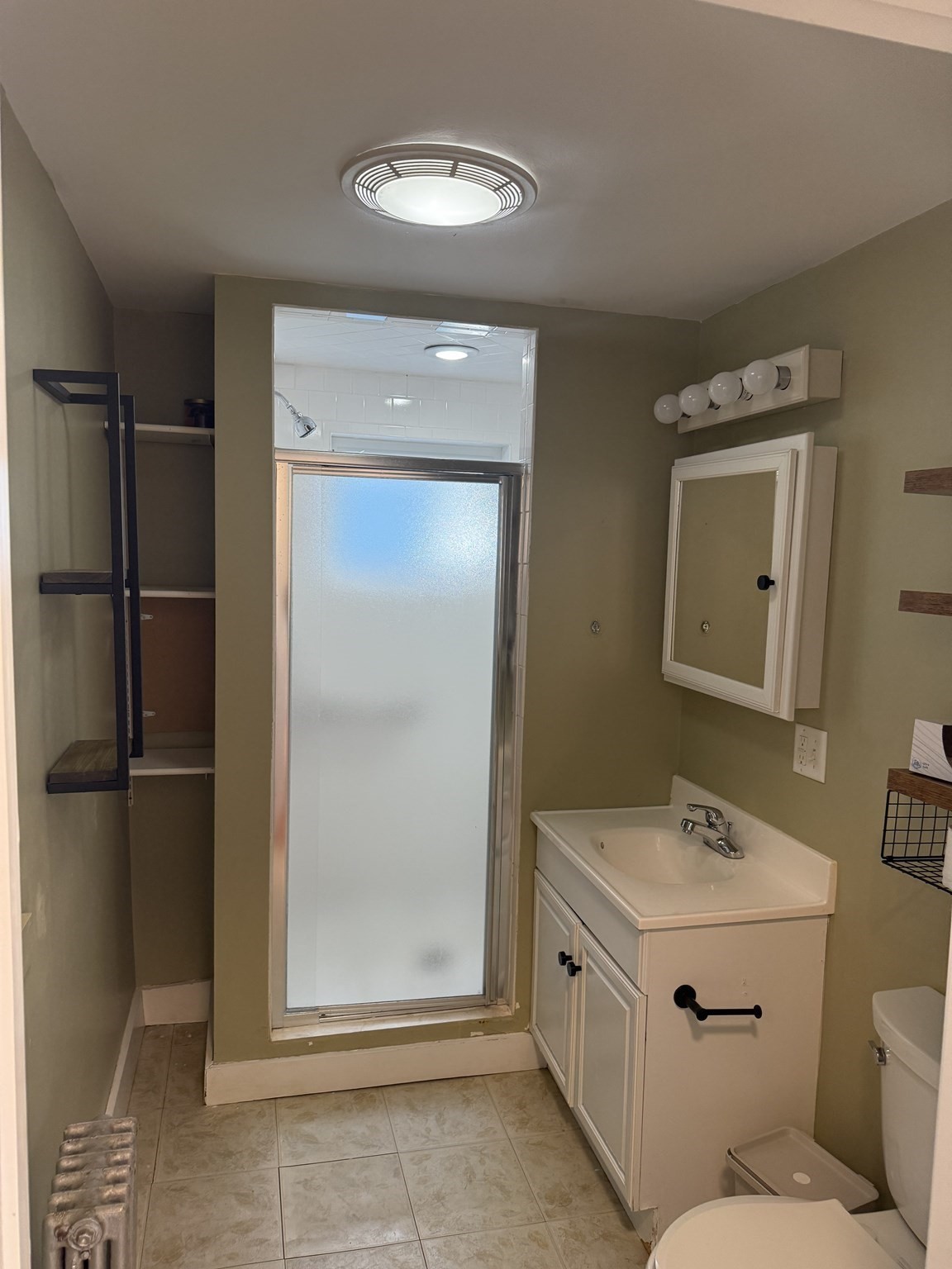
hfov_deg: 56.8
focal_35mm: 24
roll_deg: -2.4
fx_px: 880
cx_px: 476
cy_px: 634
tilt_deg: -6.4
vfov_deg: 71.6
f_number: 1.78
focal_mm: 6.76
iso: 200
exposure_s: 1/120
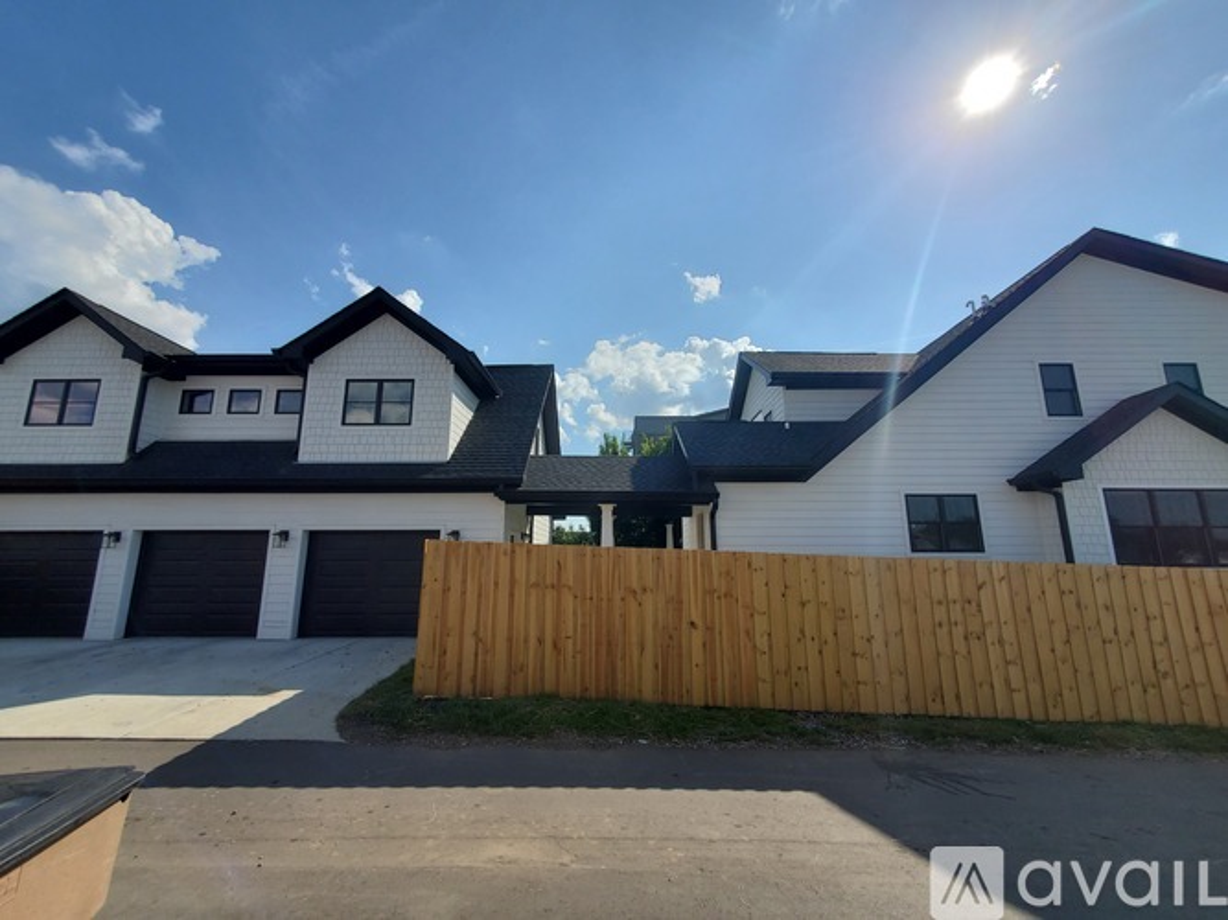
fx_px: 461
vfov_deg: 89.9
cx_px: 614
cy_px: 460
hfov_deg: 106.2
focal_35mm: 13
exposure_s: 1/2088
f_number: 2.2
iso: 50
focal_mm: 1.8
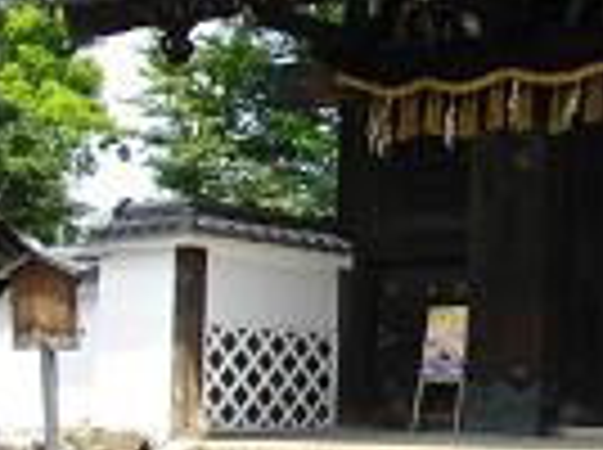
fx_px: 1617
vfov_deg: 15.8
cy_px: 180
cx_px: 785
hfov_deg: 19.5
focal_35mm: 93
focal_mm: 5.7
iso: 100
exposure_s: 1/200
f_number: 5.5
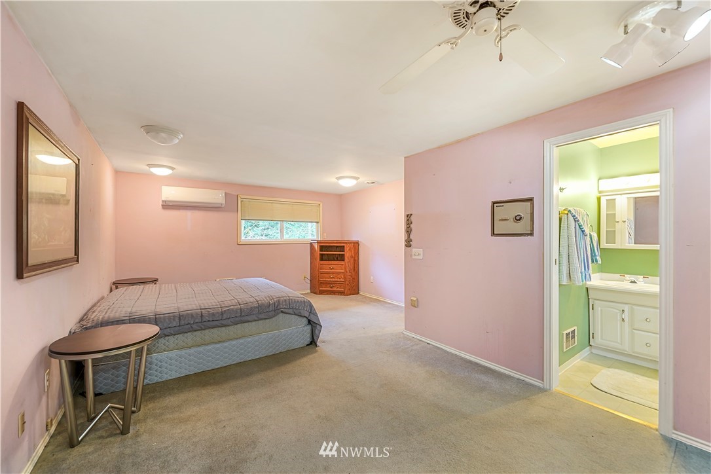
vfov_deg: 85.4
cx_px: 356
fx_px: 257
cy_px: 237
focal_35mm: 13
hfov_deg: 108.3
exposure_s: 1/1.67
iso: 320
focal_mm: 13
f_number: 6.3
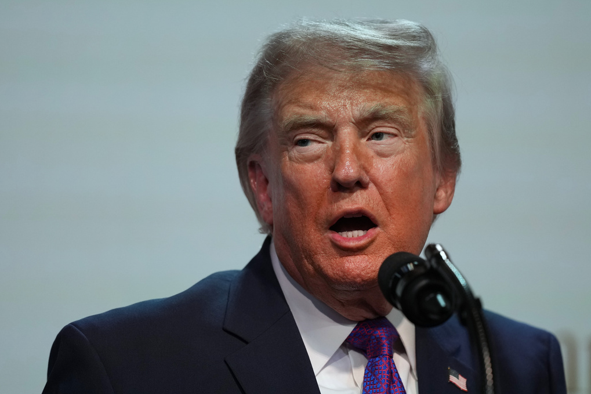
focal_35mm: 452
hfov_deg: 4.6
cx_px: 296
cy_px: 197
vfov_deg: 3.0
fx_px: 7419
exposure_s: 1/250
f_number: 2.8
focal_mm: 300
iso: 1250
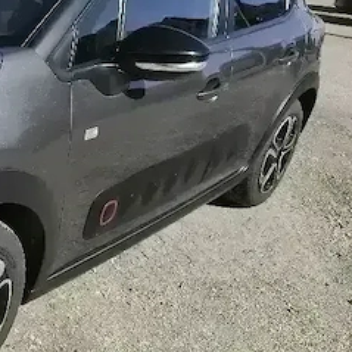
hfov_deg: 28.6
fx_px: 587
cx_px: -81
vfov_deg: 33.4
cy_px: 190
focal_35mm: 51
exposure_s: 1/1429
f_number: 1.65
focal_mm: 6.19
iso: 50
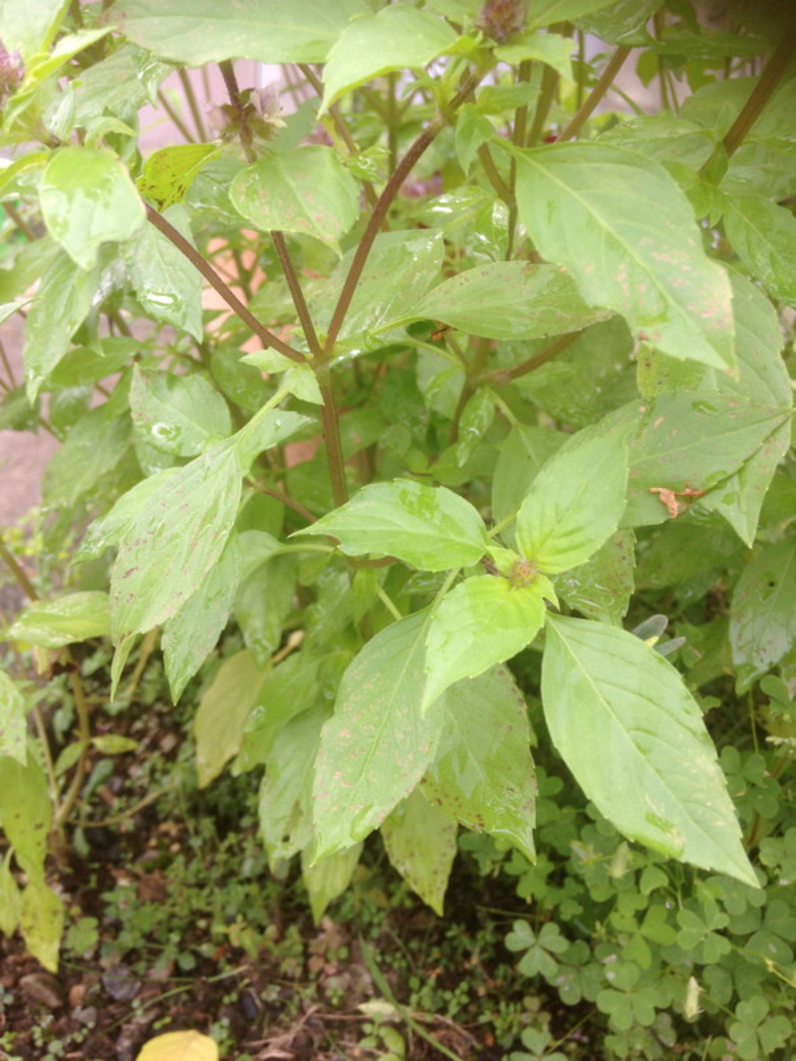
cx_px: 398
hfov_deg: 42.9
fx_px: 1012
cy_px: 530
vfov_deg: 55.4
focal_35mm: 33
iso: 50
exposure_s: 1/218
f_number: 2.4
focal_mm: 4.12
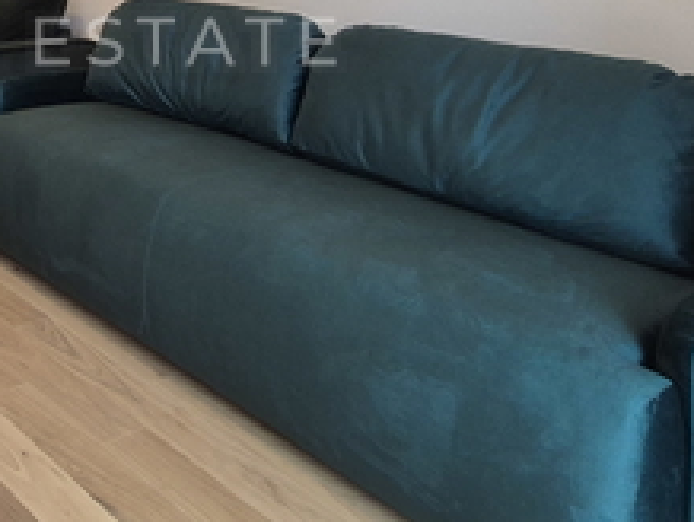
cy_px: -67
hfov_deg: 41.2
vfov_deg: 32.7
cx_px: -32
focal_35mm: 38
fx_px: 763
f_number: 2.2
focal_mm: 2.2
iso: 100
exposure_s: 1/106
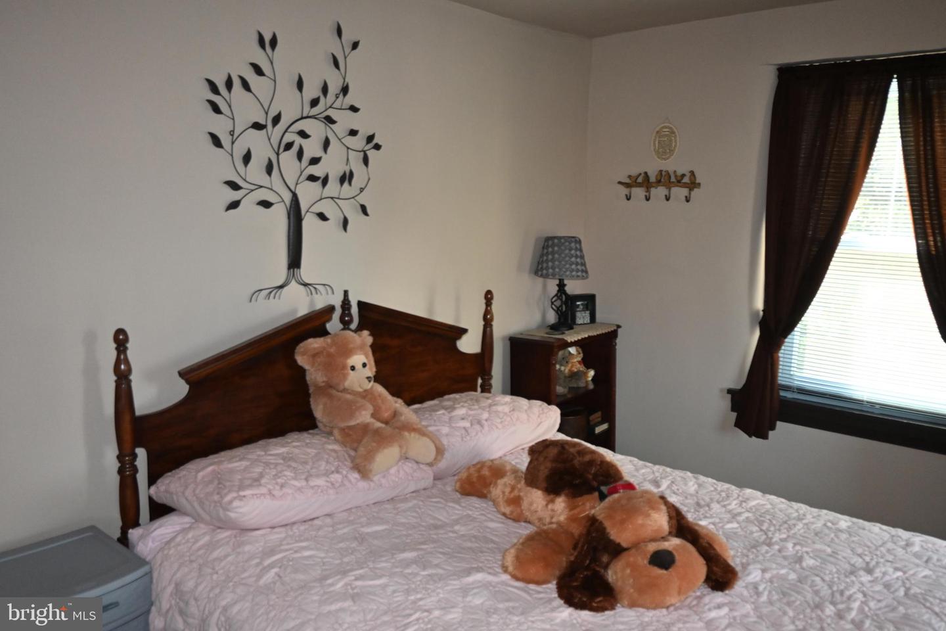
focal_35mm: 29
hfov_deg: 63.2
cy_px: 316
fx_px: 769
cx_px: 473
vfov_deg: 44.6
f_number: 3.8
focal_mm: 19.5
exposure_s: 1/60
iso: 1250
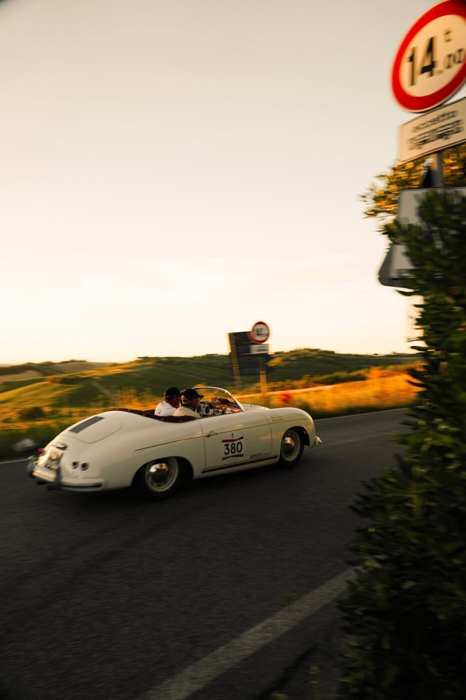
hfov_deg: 53.1
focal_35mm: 24
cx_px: 233
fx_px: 466
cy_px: 350
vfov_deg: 73.8
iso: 160
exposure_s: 1/160
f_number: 4
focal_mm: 24
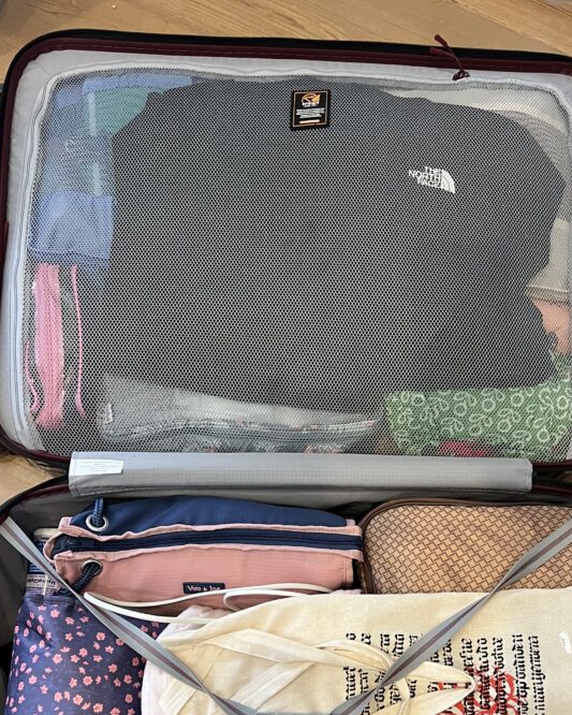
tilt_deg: -81.1
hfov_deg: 38.2
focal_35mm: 39
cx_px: 318
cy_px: 546
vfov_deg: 45.0
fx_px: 825
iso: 250
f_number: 1.5
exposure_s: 1/60
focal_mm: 5.7
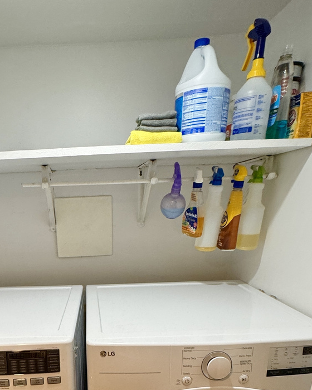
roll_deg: +2.4
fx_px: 346
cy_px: 353
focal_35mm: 30
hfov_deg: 47.0
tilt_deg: -23.6
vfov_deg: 51.7
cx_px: 84
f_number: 2.2
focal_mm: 2.22
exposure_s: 1/60
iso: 200
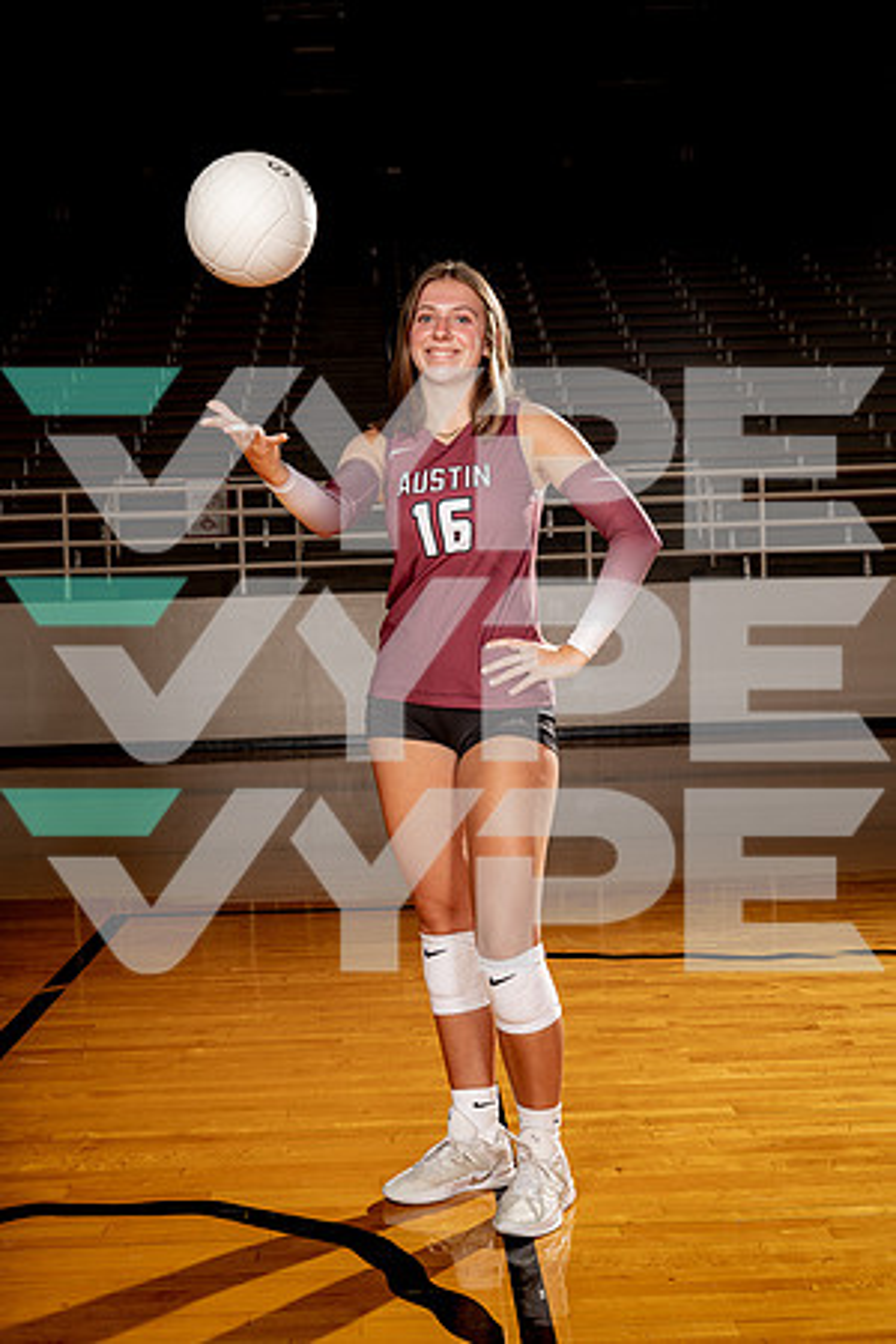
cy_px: 672
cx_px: 448
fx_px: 1755
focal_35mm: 47
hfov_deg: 28.6
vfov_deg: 41.9
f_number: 8
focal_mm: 47
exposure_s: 1/250
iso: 100
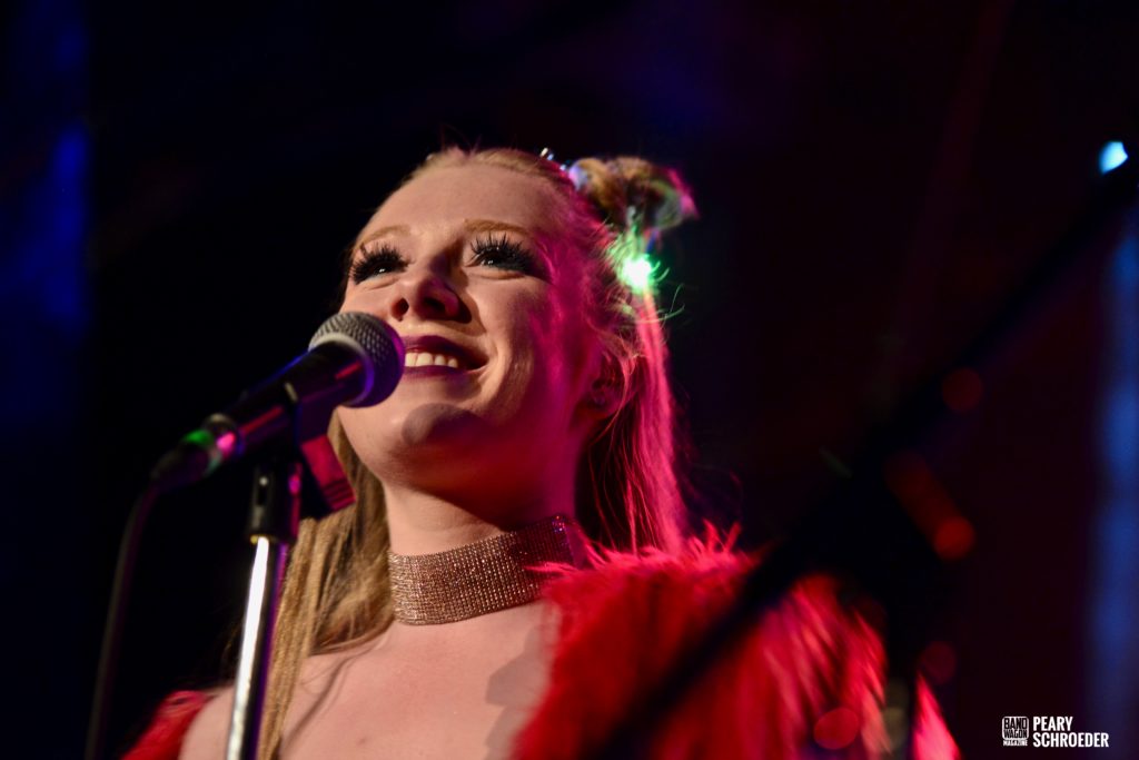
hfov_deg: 18.3
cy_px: 380
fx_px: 3544
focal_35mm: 112
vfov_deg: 12.2
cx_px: 570
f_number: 2.8
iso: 2500
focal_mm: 112
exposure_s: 1/30
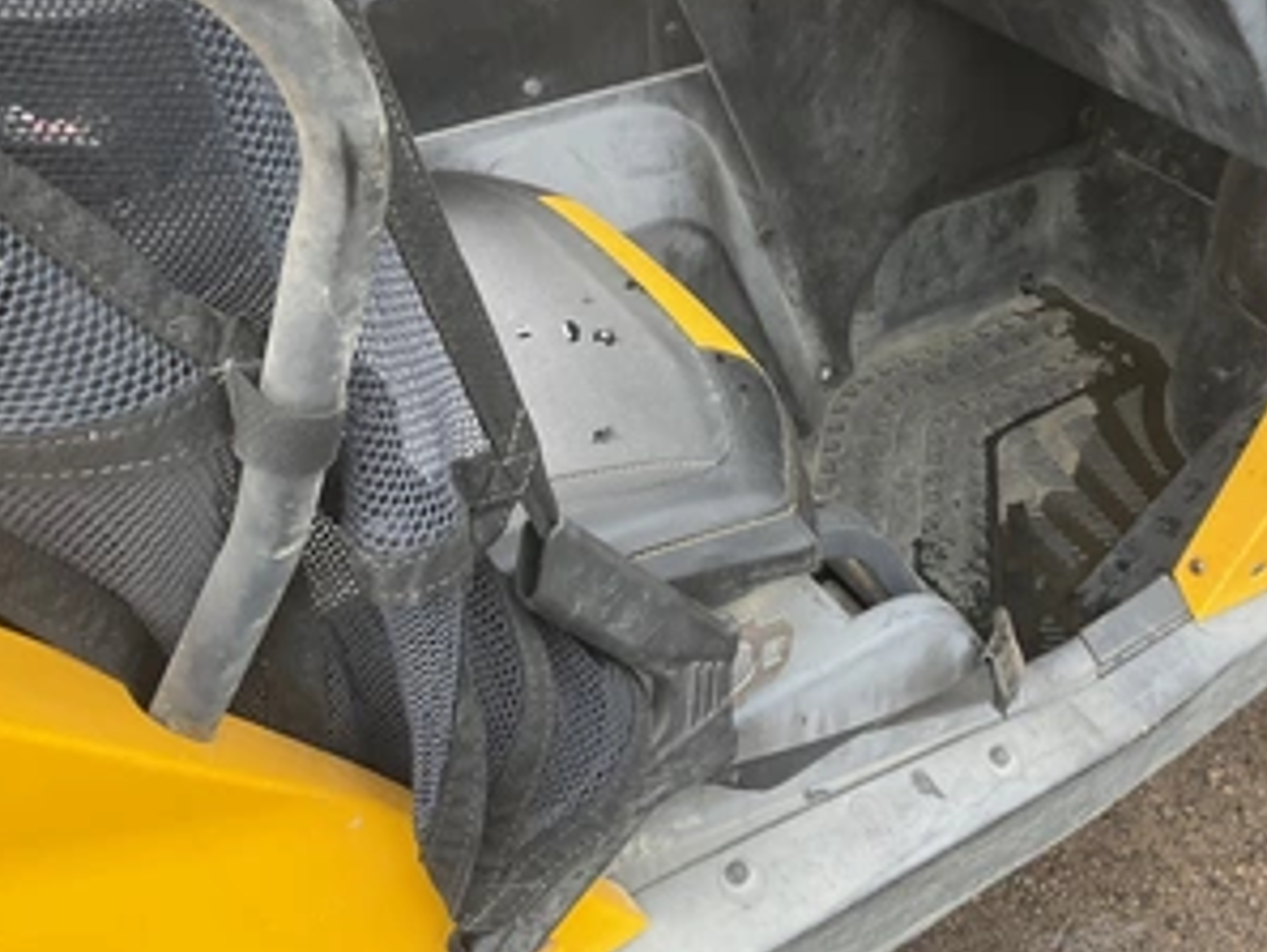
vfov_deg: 36.7
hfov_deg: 47.3
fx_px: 1428
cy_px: 376
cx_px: 806
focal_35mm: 39
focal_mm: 3
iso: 20
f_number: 1.8
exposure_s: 1/158
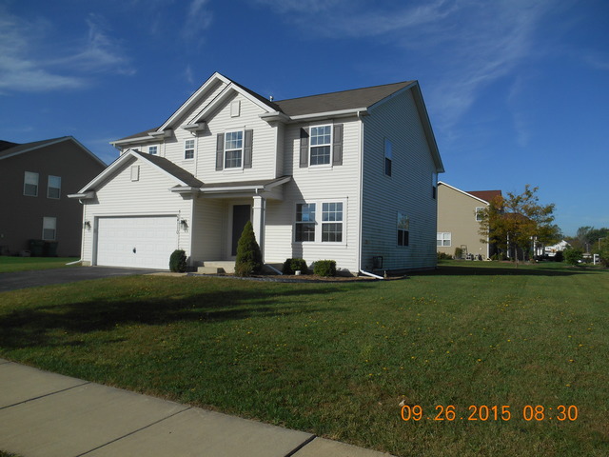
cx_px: 304
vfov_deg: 53.1
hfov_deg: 67.3
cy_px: 228
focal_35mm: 26
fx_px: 457
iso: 80
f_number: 3.4
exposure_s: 1/1600
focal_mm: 4.7
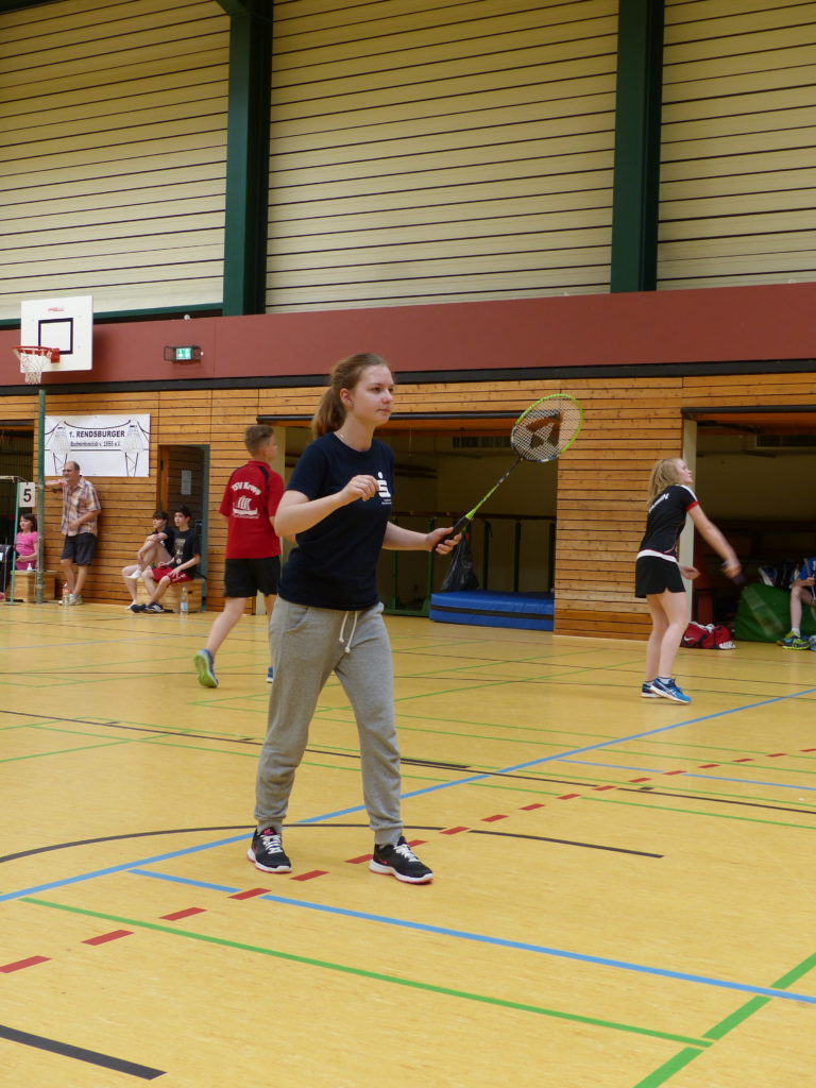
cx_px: 408
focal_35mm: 47
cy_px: 544
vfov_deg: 40.4
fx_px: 1477
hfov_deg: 30.9
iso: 100
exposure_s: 1/60
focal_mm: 8.4
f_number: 2.8
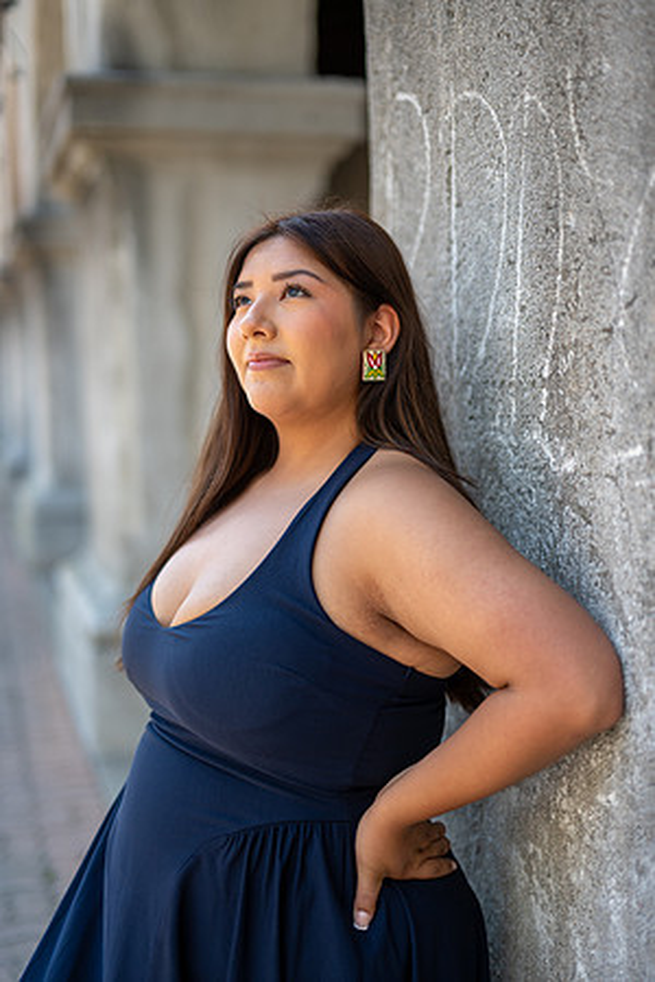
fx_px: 1364
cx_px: 328
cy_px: 491
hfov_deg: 27.0
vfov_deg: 39.6
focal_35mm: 50
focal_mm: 50
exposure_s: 1/2500
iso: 200
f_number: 1.6
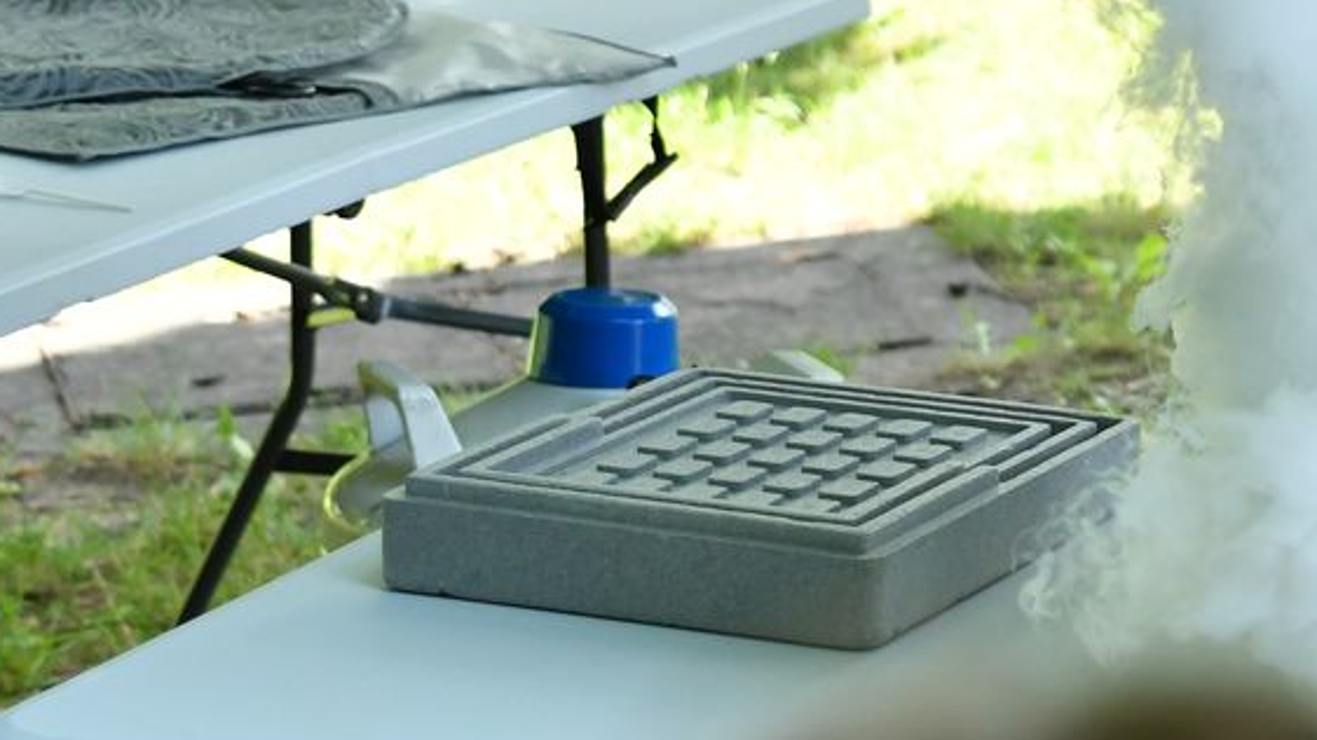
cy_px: -522
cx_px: 1715
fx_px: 5535
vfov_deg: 7.5
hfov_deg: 13.1
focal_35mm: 159
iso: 800
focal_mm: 35
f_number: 3.2
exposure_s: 1/1000
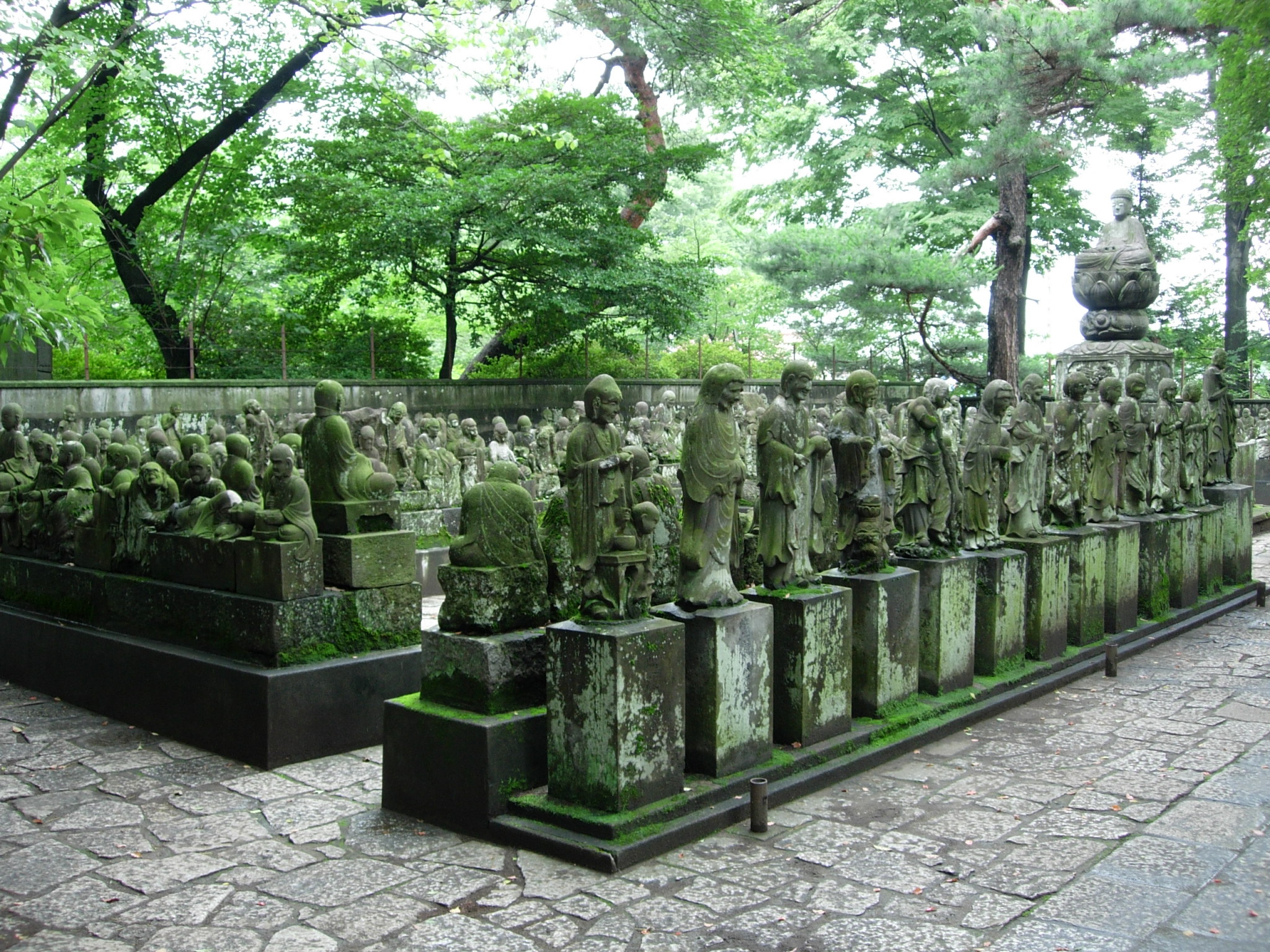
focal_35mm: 38
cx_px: 635
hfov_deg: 49.0
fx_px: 1394
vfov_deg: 37.7
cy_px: 476
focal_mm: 7.8
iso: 64
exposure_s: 1/36.9
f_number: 2.8
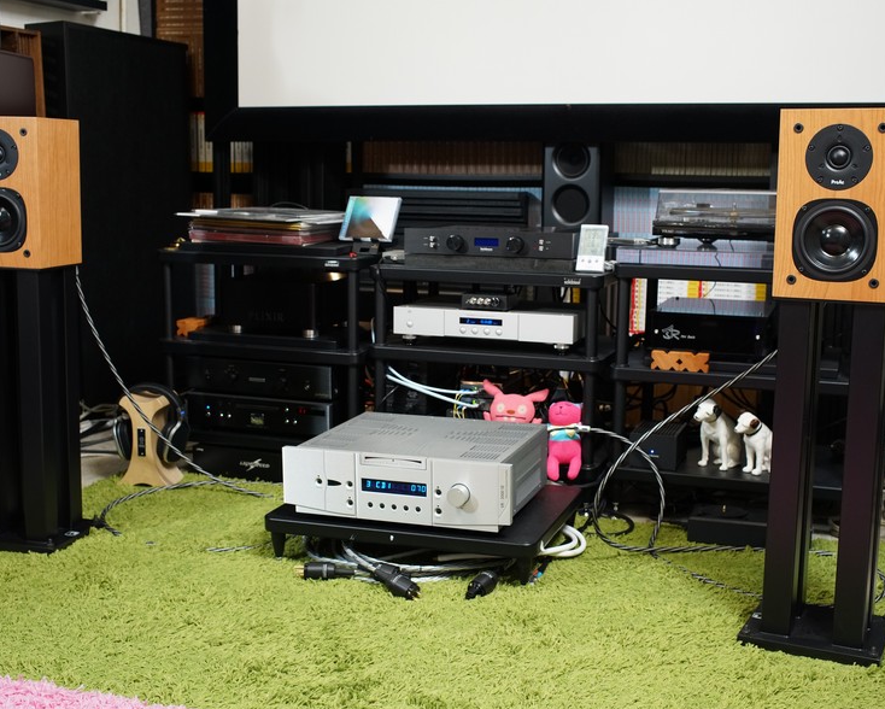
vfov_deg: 32.8
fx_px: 1205
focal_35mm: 46
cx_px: 458
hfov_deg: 40.3
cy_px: 361
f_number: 5.6
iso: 1600
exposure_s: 1/60
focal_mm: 40
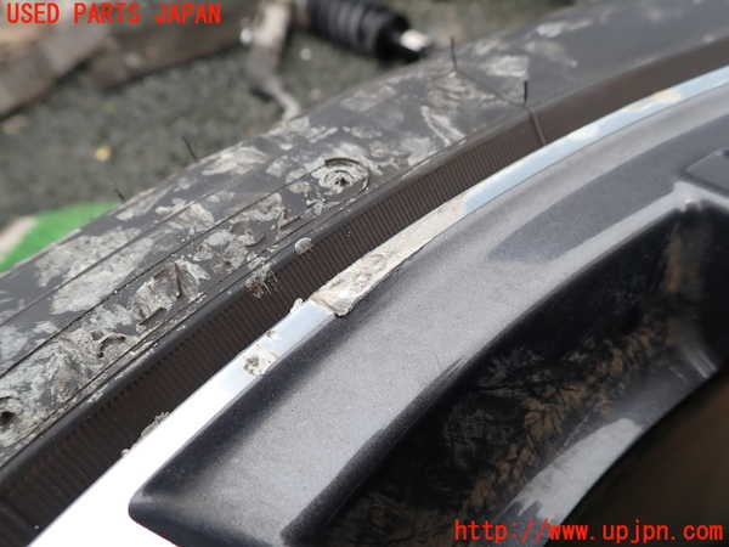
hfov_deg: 69.4
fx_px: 526
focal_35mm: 25
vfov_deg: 54.9
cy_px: 274
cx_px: 364
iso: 100
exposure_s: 1/400
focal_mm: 4.5
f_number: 2.8
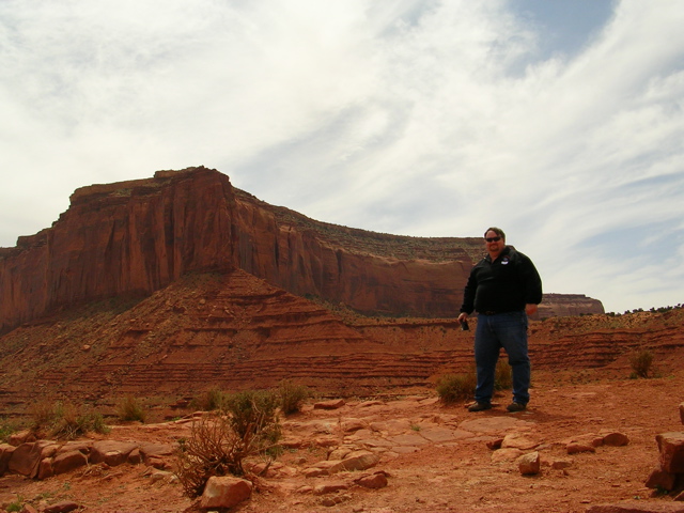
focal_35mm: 38
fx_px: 751
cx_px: 342
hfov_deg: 49.0
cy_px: 256
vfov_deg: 37.7
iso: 50
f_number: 5.6
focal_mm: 5.8
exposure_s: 1/480
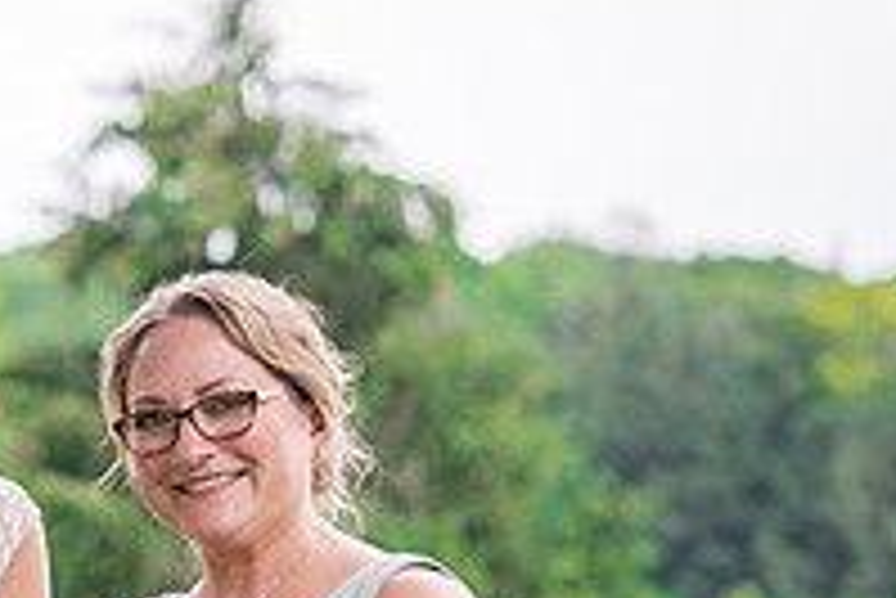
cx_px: -227
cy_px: 639
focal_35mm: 260
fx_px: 6476
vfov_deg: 5.3
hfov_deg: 7.8
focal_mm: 85
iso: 500
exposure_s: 1/1250
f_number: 3.5
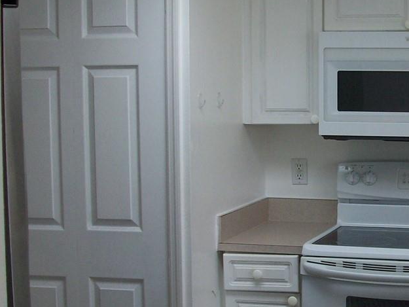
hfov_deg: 21.5
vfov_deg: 16.9
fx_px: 1028
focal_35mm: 87
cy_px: 94
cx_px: 436
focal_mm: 5.7
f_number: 2.8
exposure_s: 1/62.9
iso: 64
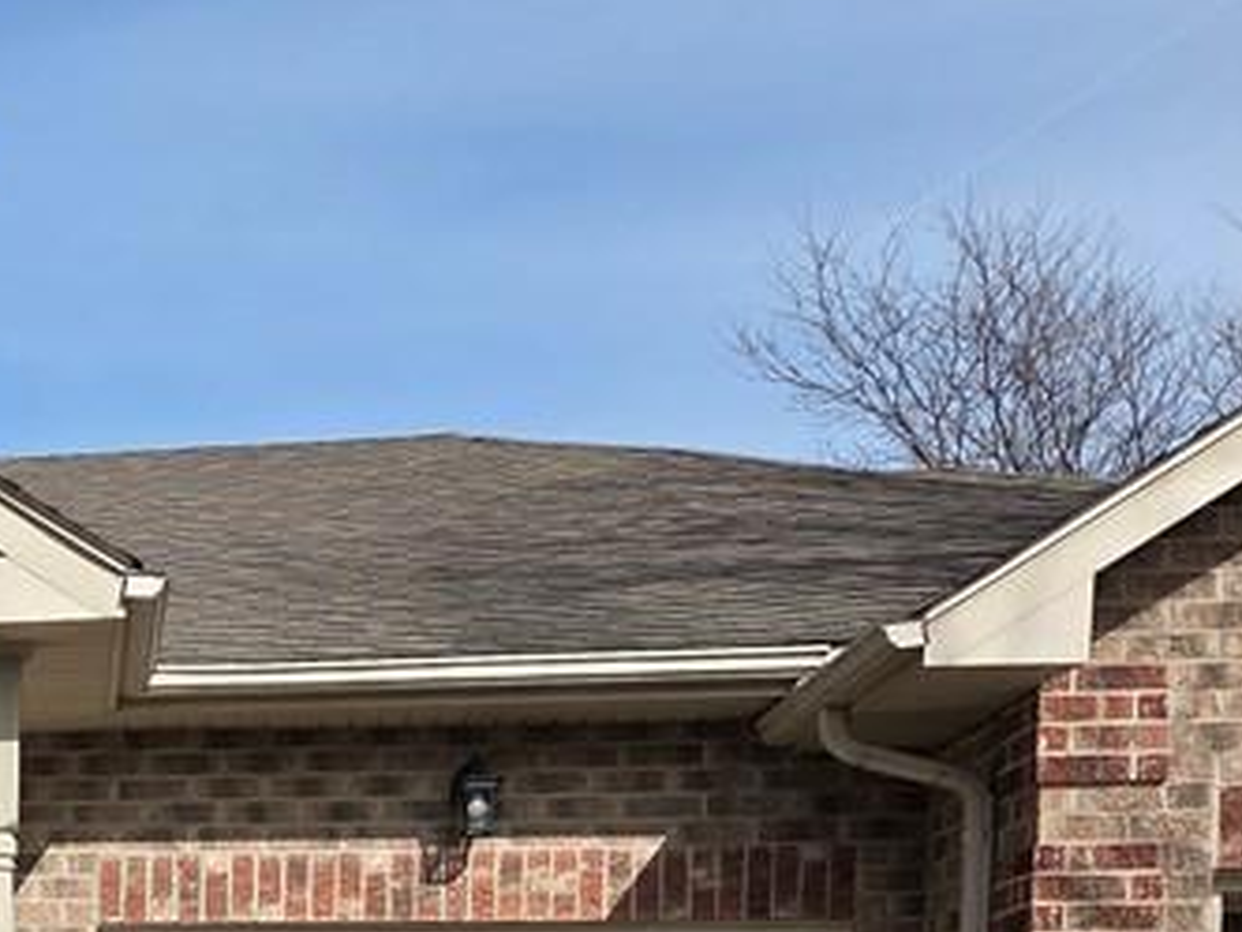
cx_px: -460
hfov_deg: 23.5
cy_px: 1220
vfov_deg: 19.1
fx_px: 2547
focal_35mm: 71
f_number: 1.8
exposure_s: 1/4771
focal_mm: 5.4
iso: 80
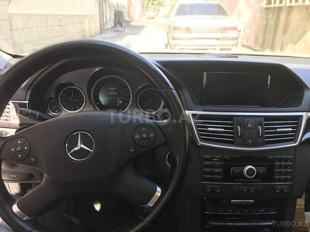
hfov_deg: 63.4
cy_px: 116
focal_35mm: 28
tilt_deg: -21.3
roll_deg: -0.8
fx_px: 251
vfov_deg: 49.7
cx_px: 155
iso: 25
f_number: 1.8
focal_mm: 3.99
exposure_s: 1/100
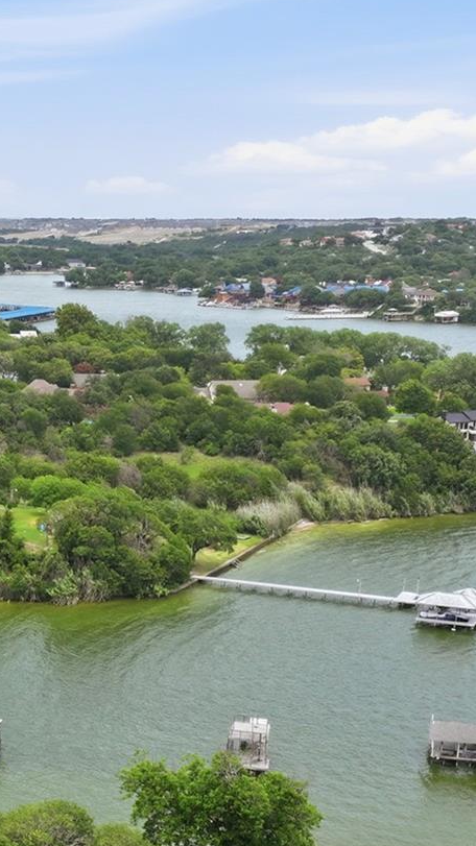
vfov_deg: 31.1
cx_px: -40
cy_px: 670
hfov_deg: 17.7
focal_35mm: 66
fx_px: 1481
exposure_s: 1/2000
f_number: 2.8
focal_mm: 12.3
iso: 120
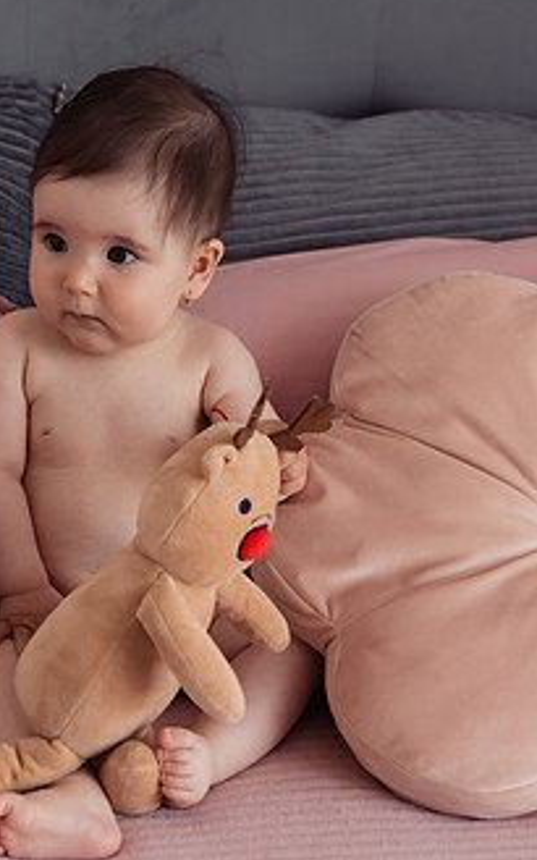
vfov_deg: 24.9
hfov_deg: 15.6
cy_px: 378
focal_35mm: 83
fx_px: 1944
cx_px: 115
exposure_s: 1/250
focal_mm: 42
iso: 800
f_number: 3.2
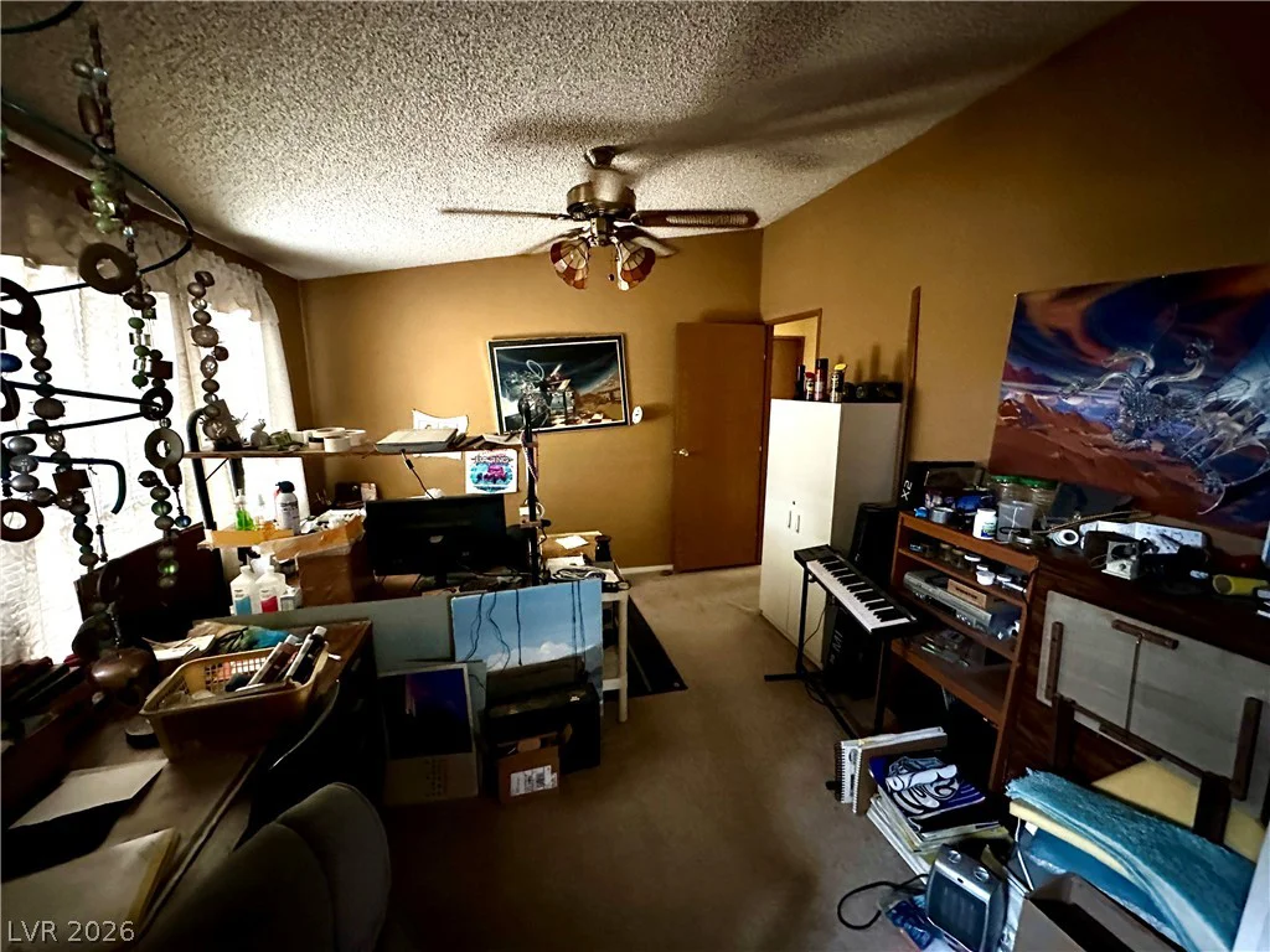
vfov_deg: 85.7
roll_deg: -1.0
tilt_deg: -10.5
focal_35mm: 14
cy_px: 476
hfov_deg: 102.1
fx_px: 514
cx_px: 635
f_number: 2.2
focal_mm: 2.22
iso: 800
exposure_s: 1/60
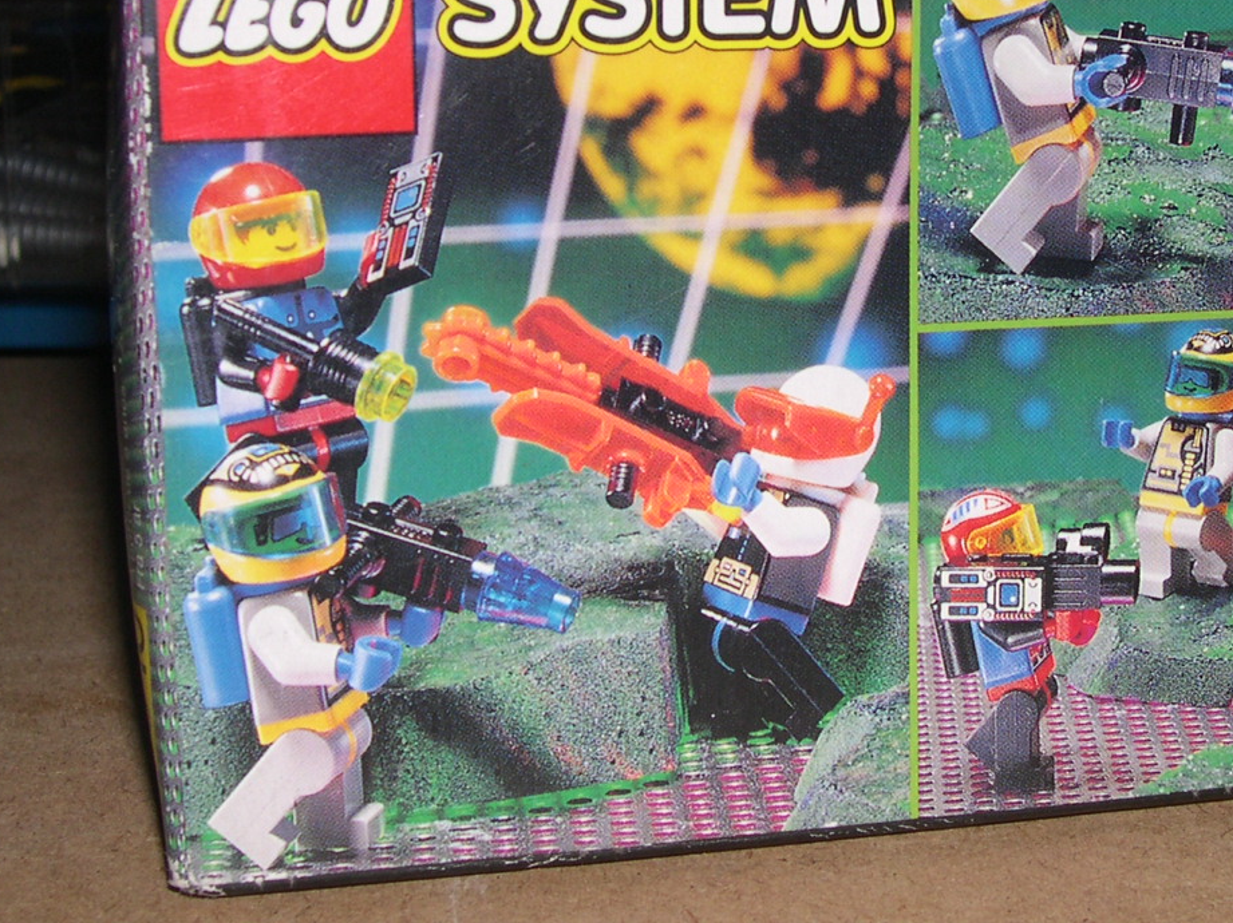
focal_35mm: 73
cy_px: 313
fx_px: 2599
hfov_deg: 26.5
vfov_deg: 20.1
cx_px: 818
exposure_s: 1/60
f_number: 8
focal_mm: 9
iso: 100
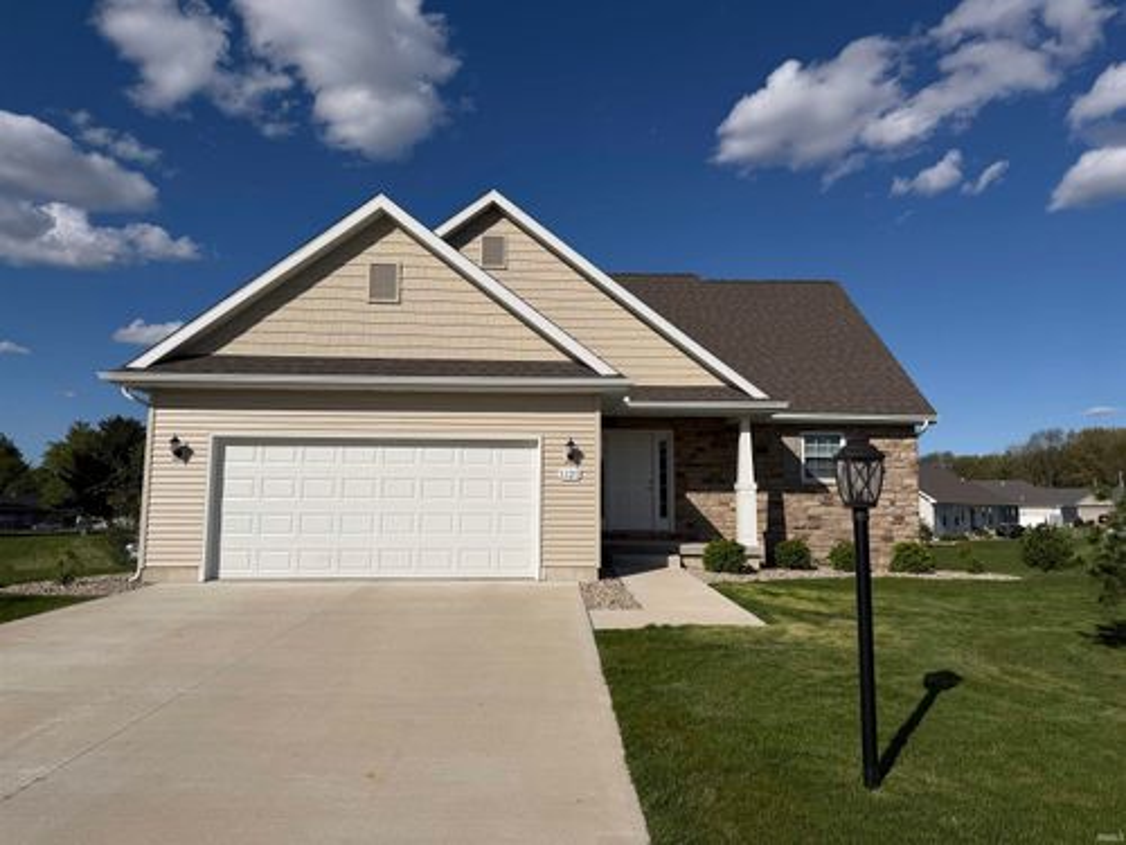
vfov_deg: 56.8
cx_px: 563
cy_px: 422
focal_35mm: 24
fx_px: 781
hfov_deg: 71.6
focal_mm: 6.76
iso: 80
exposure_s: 1/14286
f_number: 1.78
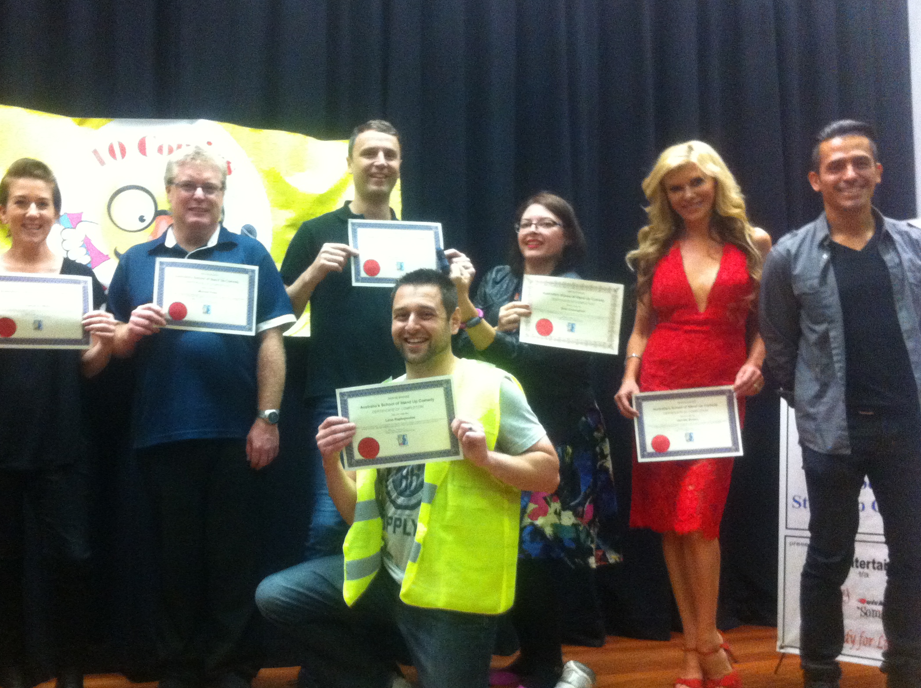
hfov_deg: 43.6
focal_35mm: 43
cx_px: 361
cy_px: 369
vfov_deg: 33.5
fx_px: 1142
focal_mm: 3.85
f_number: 2.8
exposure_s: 1/15
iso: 500
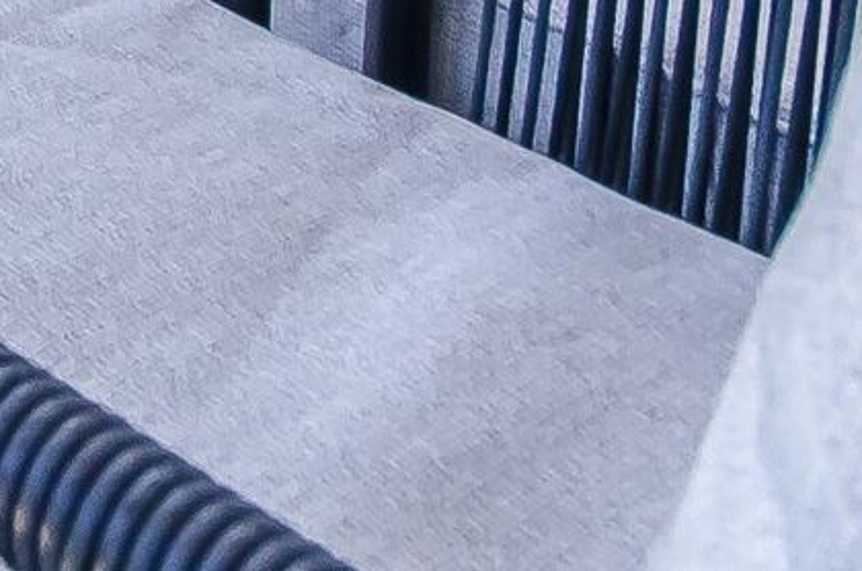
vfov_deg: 10.3
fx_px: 2389
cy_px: -1073
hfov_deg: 15.4
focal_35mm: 100
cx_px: -958
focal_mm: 10
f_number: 7.1
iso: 200
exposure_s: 1/200
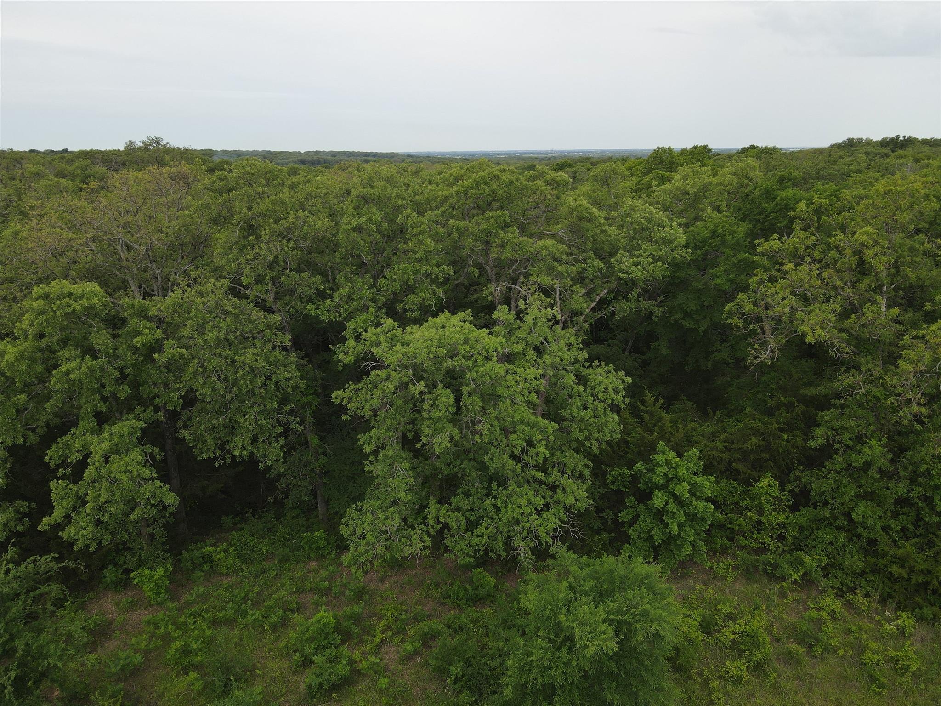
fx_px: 652
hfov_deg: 71.6
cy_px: 353
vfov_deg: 56.8
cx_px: 470
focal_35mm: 24
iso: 100
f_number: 2.8
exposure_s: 1/400
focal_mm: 4.5
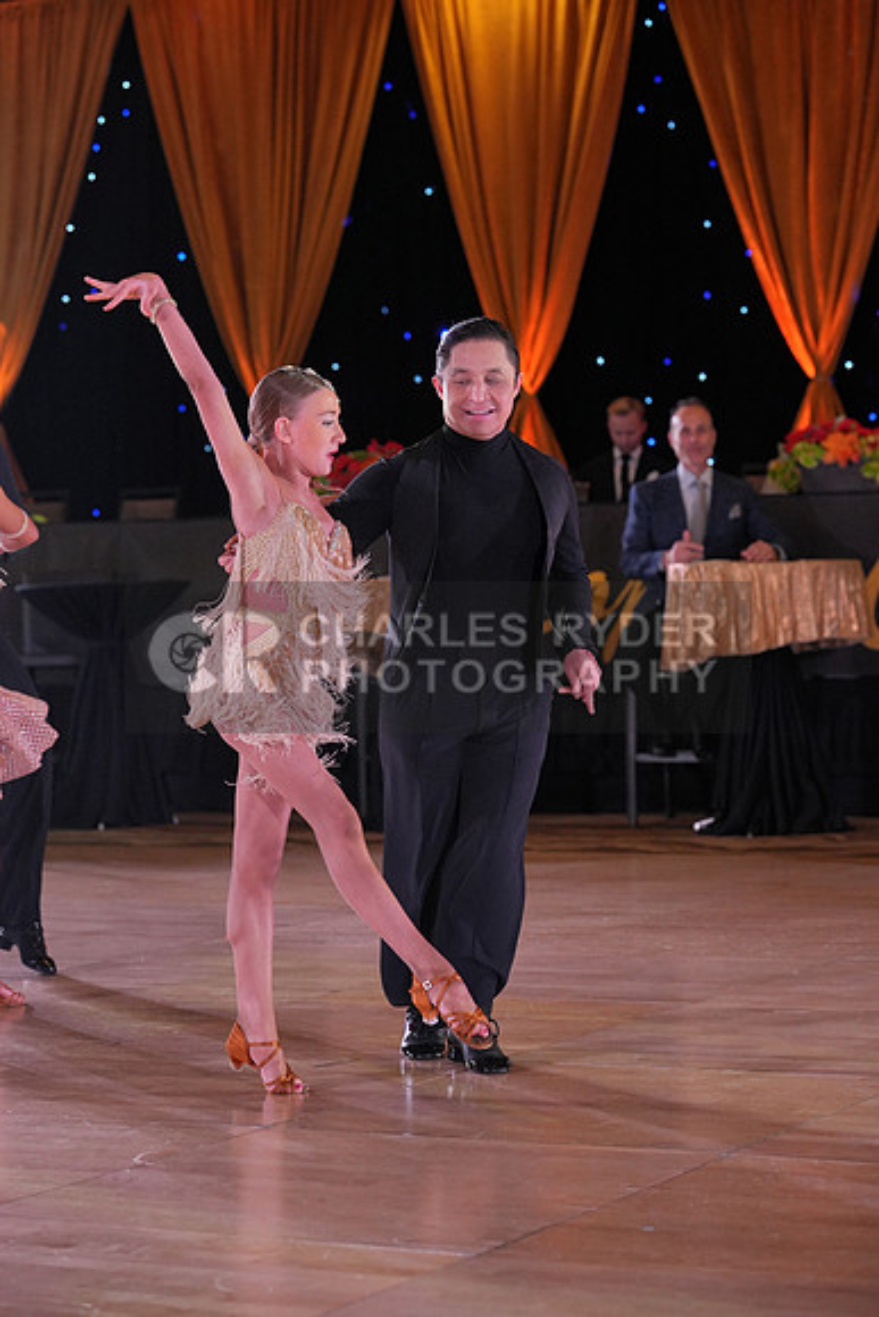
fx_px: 3440
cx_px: 440
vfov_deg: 21.7
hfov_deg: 14.6
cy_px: 658
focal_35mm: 94
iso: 2000
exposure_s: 1/500
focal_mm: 94
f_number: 4
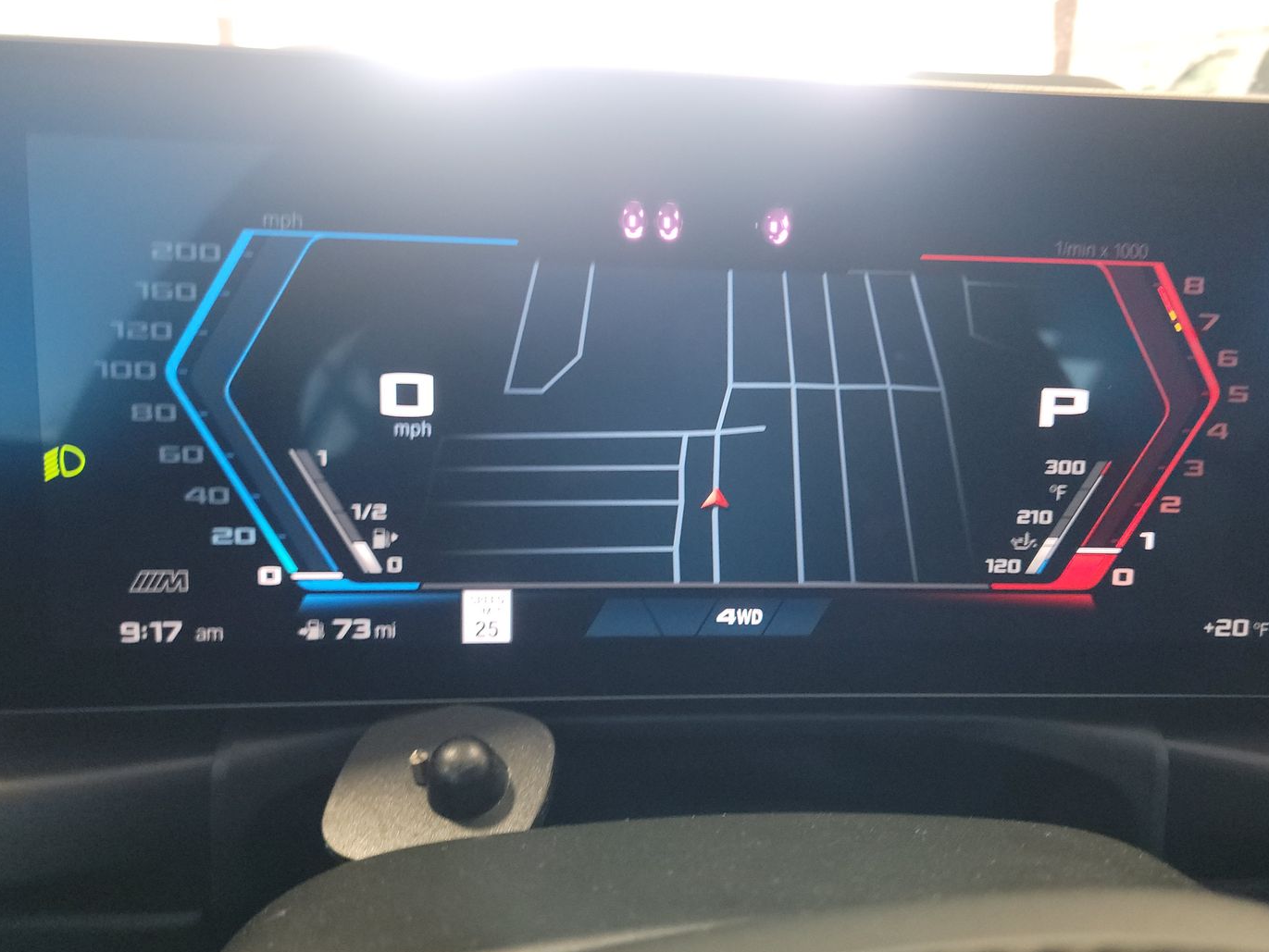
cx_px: 676
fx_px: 1027
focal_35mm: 28
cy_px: 492
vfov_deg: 49.8
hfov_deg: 63.4
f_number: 1.8
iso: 876
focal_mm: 6.7
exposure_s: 1/59
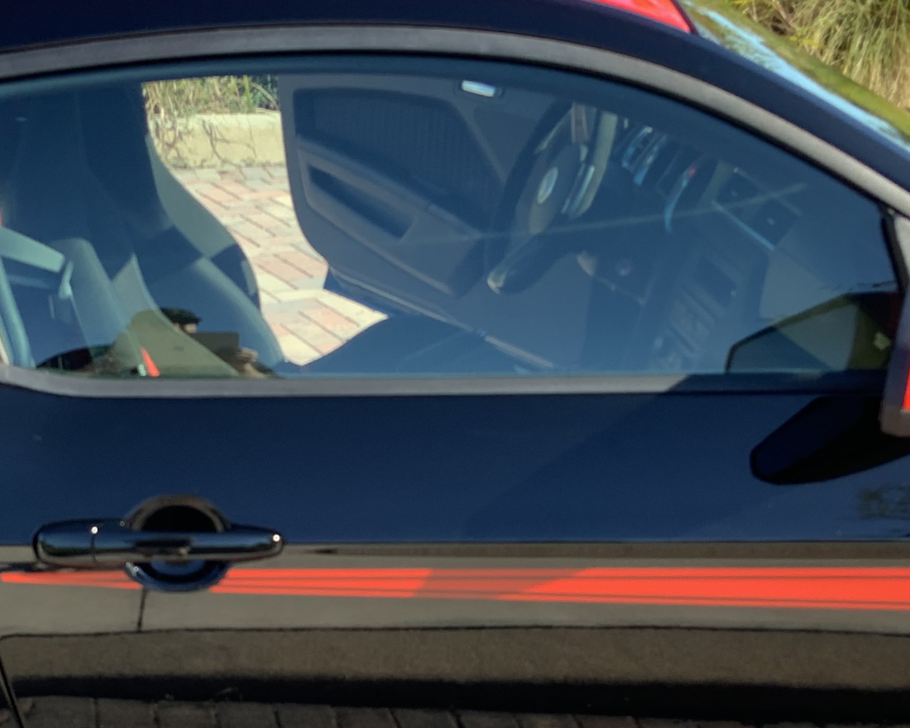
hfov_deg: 26.9
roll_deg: -1.1
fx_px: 1885
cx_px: 262
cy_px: 540
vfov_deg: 21.7
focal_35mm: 70
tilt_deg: -23.2
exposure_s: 1/171
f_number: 1.8
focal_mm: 3
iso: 16
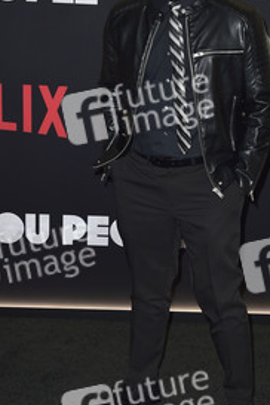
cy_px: 184
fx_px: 742
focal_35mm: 66
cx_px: 182
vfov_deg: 30.5
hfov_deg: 20.5
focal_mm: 45
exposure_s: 1/250
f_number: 6.3
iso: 400
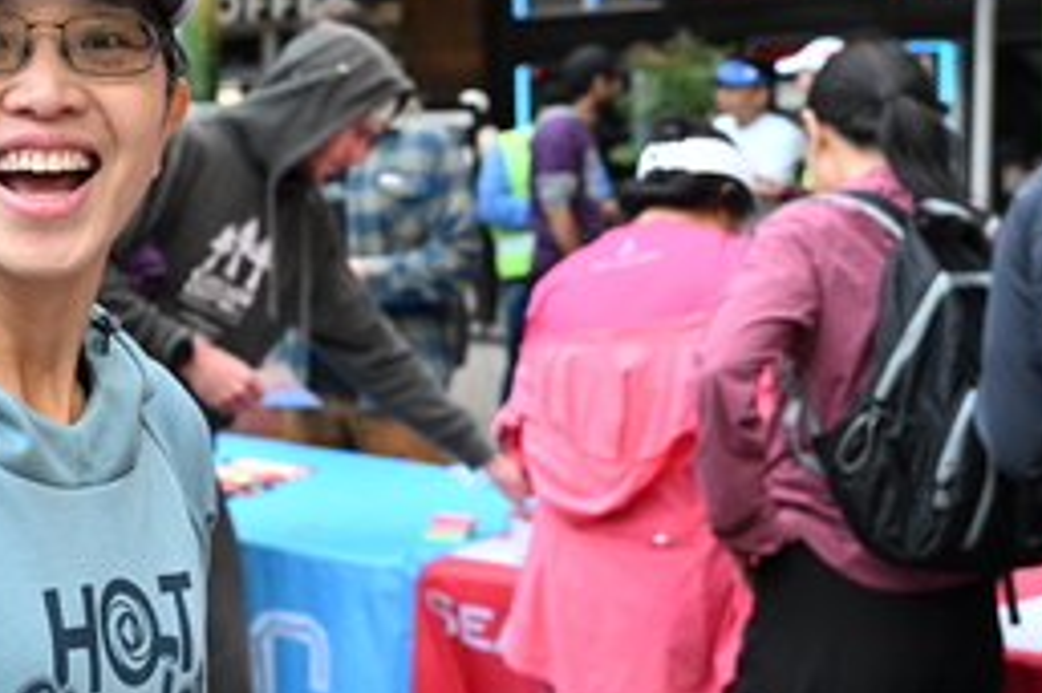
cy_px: 229
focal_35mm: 60
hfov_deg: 32.1
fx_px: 1735
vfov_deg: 22.5
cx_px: 146
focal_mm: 28
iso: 3200
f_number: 4
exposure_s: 1/400
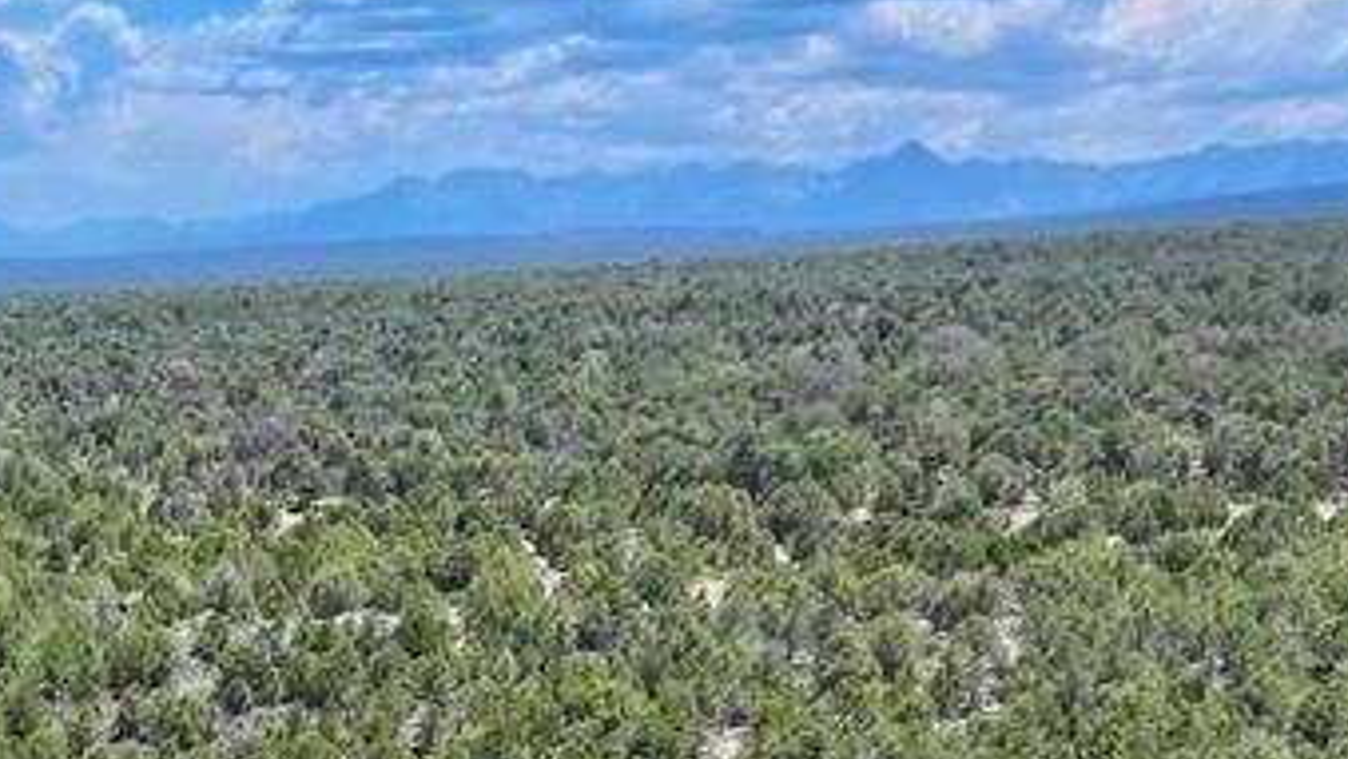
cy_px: 1278
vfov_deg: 13.9
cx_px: -628
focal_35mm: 79
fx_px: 2825
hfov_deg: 22.4
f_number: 2.8
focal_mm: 12.29
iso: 140
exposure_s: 1/2000
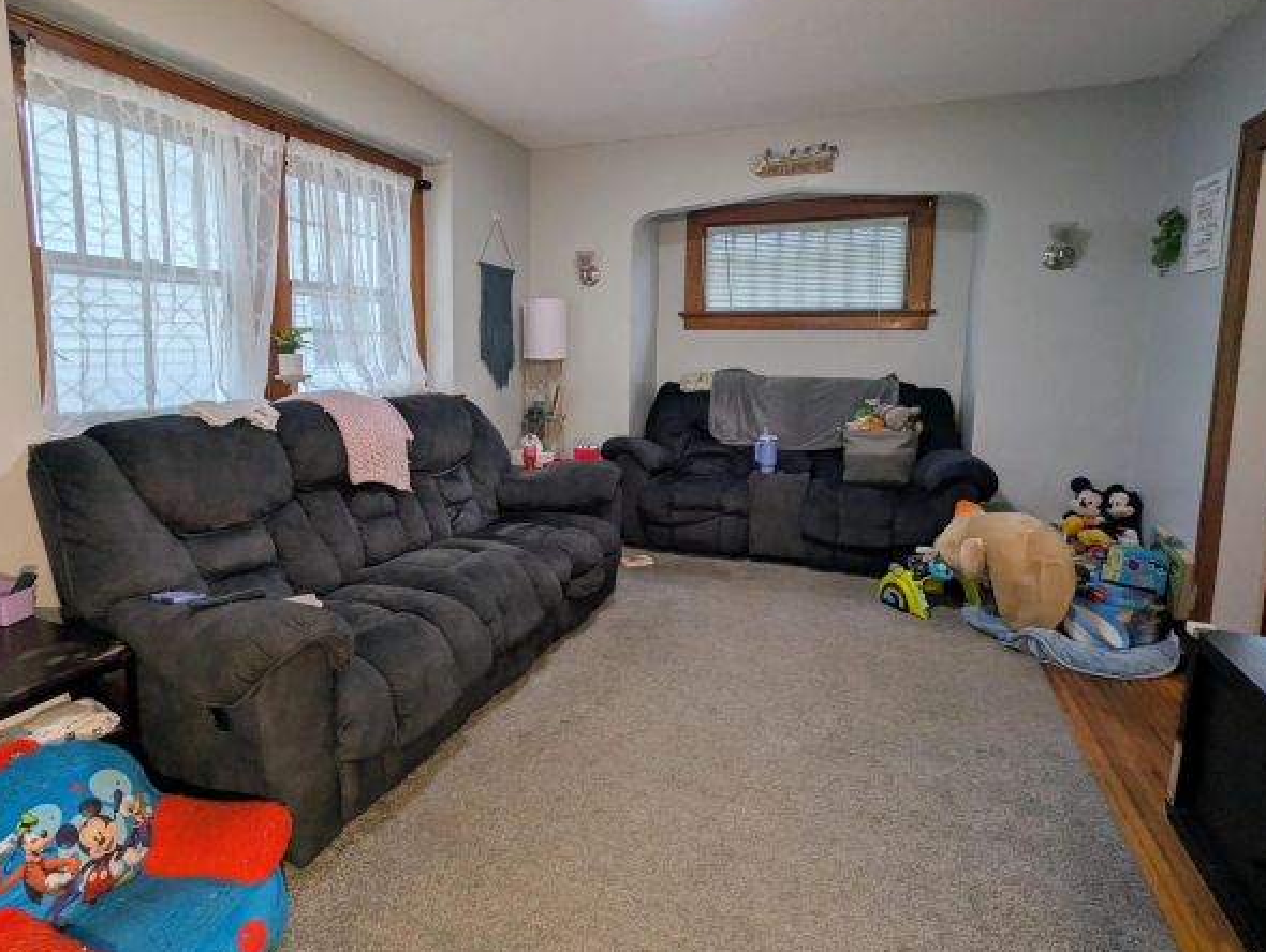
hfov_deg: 87.4
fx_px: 659
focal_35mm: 18
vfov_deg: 71.6
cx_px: 566
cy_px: 435
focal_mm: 2.35
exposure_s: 1/24
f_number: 2.2
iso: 115
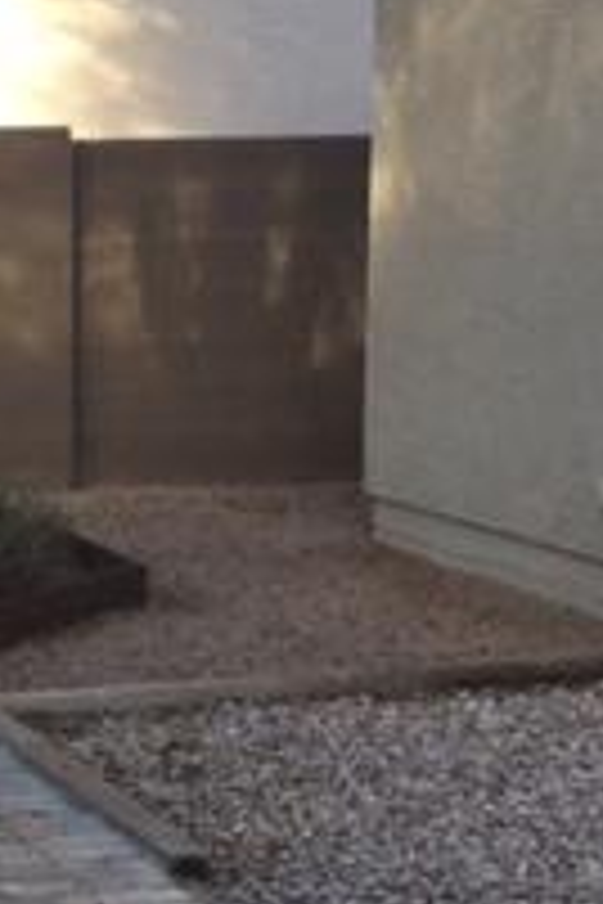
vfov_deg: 21.1
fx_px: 2412
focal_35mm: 96
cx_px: -76
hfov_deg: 13.9
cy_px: 621
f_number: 2.2
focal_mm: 4.15
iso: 32
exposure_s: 1/241
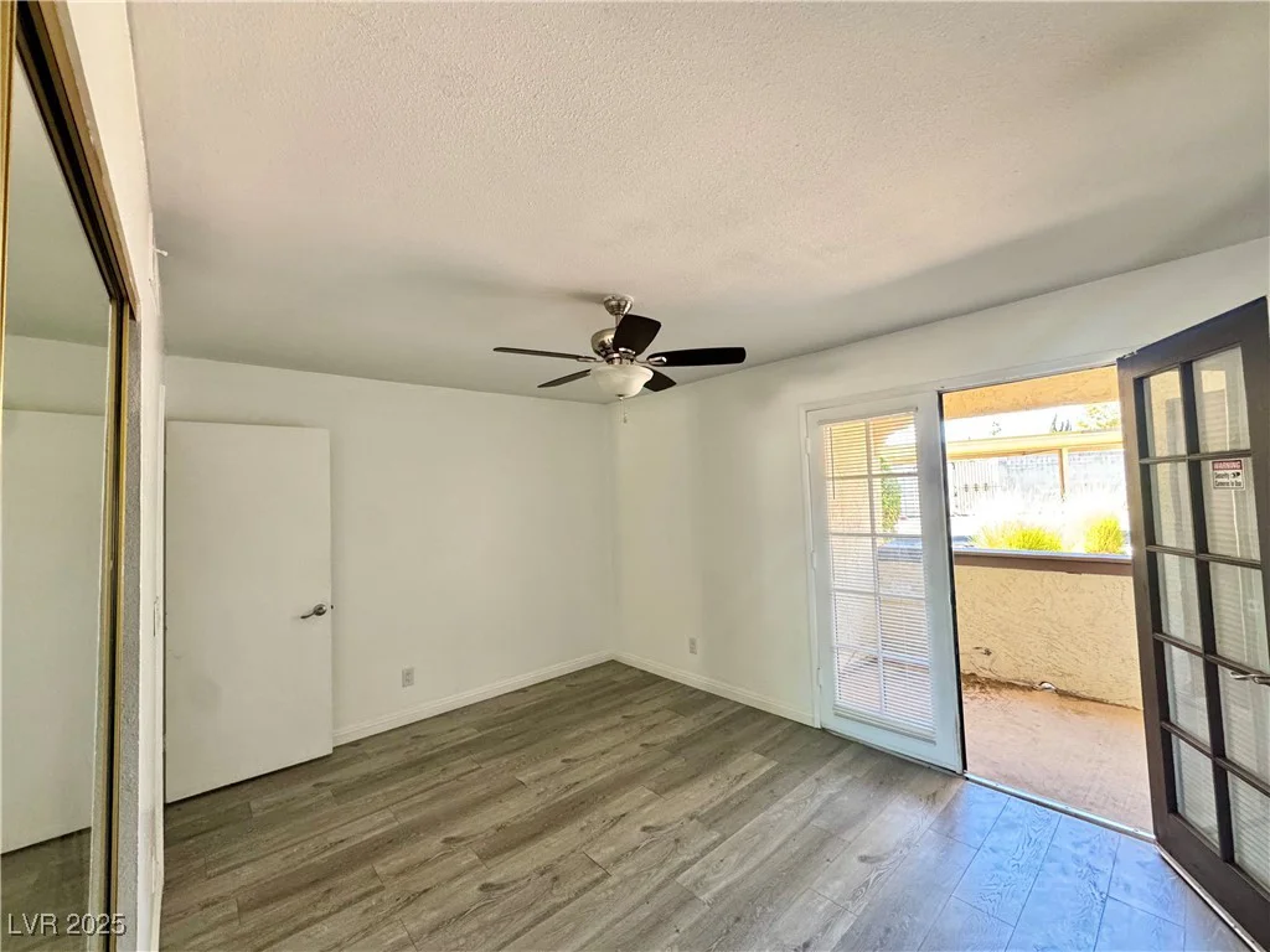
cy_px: 476
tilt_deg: +1.0
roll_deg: +1.9
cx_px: 635
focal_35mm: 14
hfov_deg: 102.1
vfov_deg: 85.7
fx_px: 514
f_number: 2.2
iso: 250
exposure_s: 1/99
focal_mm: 2.22
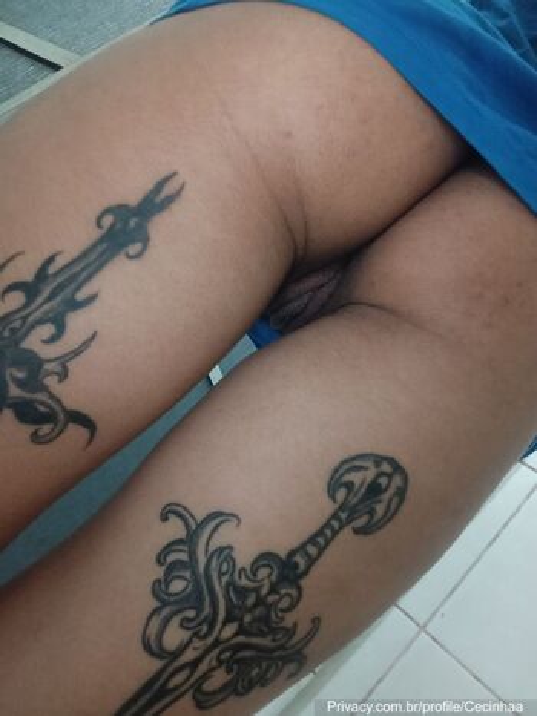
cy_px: 358
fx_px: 517
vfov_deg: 69.4
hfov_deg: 54.9
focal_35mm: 25
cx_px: 268
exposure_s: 1/24
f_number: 2
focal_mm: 2.64
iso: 800
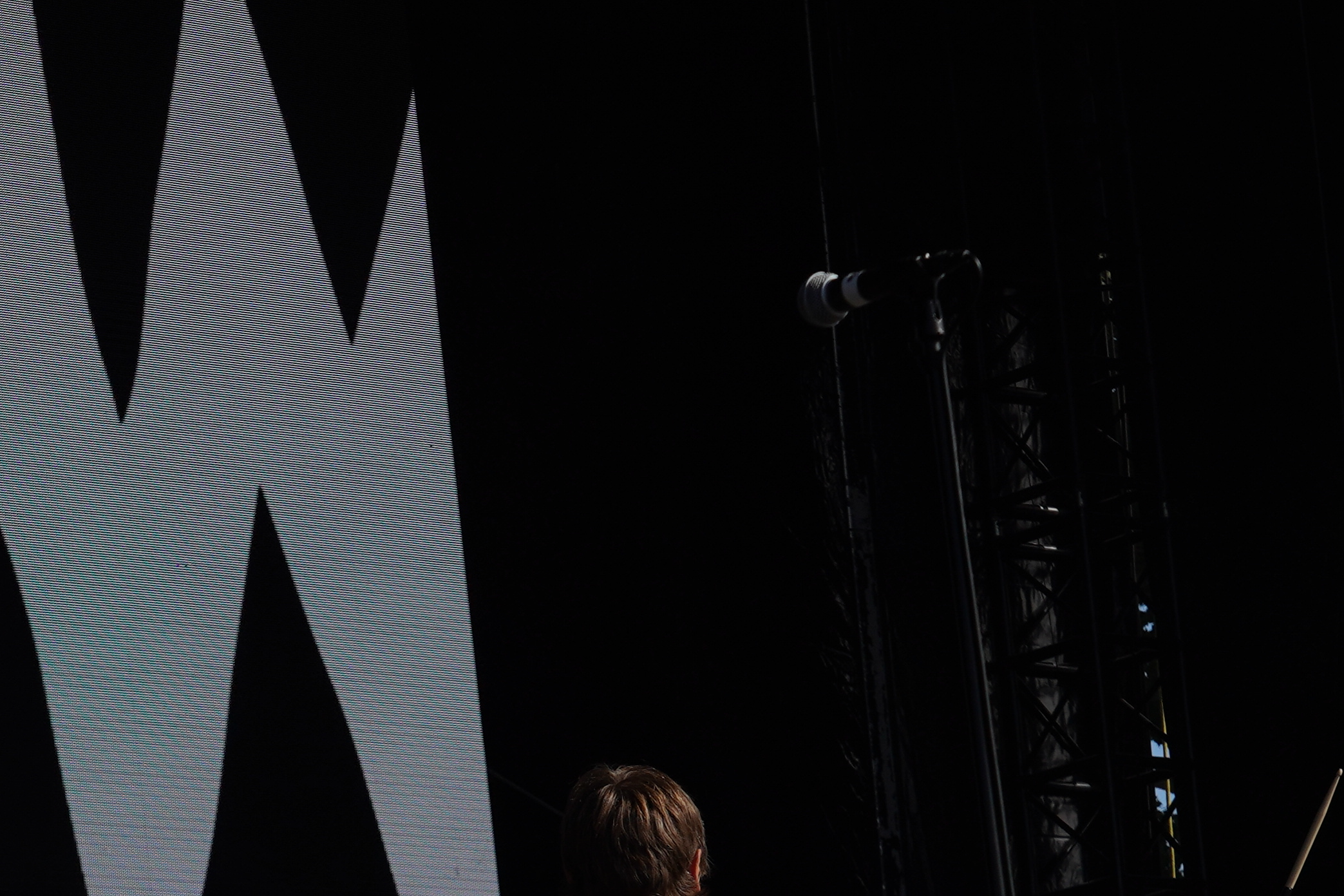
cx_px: 121
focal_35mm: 161
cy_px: 1141
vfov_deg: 8.4
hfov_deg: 12.7
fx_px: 6010
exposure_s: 1/800
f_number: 8
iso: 100
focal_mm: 56
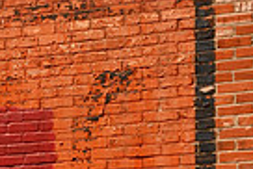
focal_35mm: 255
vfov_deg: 5.4
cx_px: -266
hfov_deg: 7.7
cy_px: 188
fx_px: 1794
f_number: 22
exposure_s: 1/200
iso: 200
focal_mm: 40
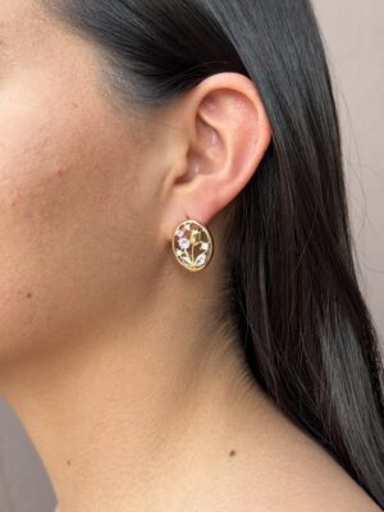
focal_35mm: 48
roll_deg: +0.7
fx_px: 710
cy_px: 256
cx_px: 192
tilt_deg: -0.7
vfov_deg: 39.7
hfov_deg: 30.3
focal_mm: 6.76
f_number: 1.78
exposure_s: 1/121
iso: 64
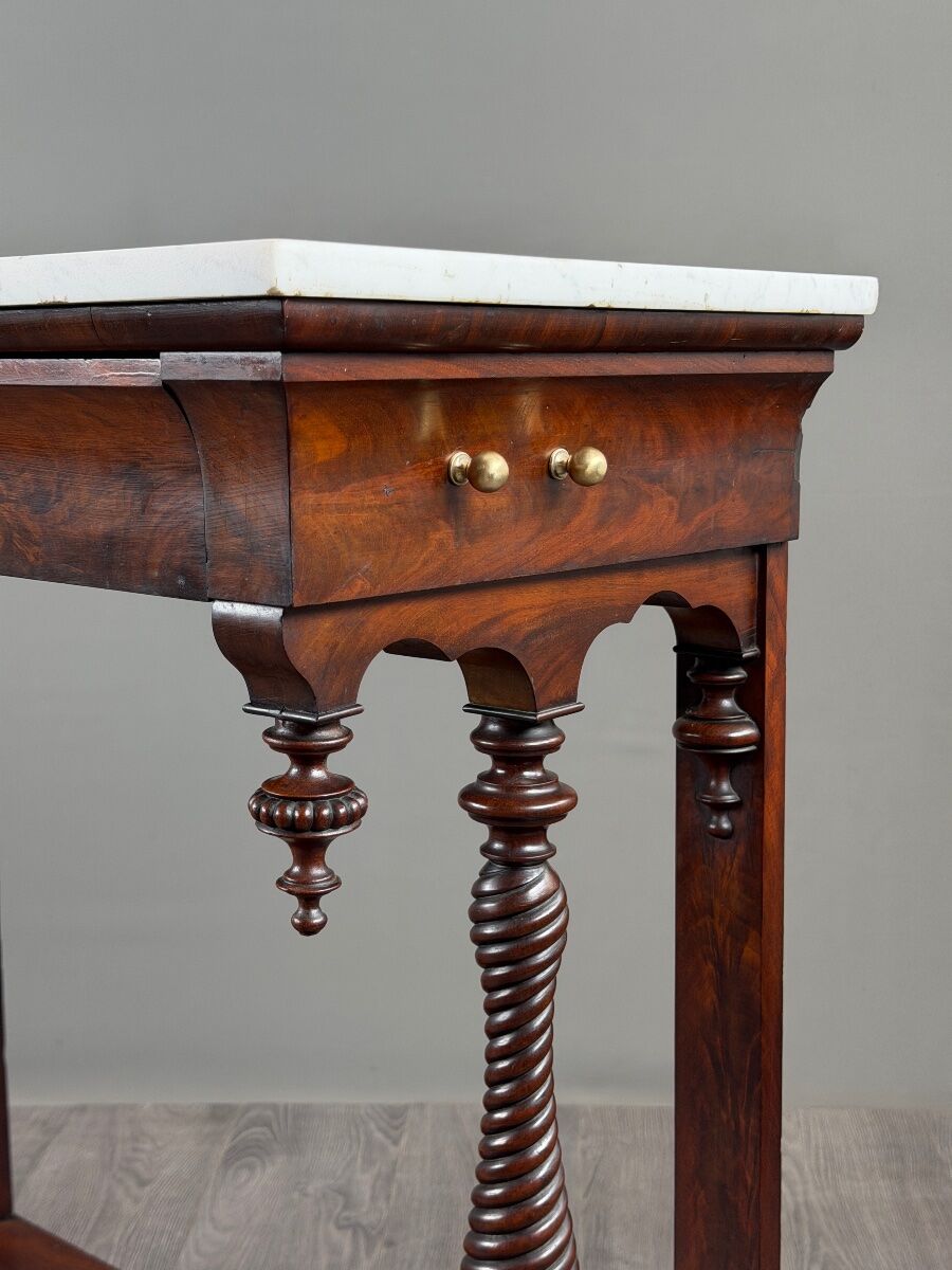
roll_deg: +0.7
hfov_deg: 30.3
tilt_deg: -9.2
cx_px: 476
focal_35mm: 48
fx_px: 1760
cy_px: 635
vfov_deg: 39.7
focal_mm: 6.76
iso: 125
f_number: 1.78
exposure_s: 1/100
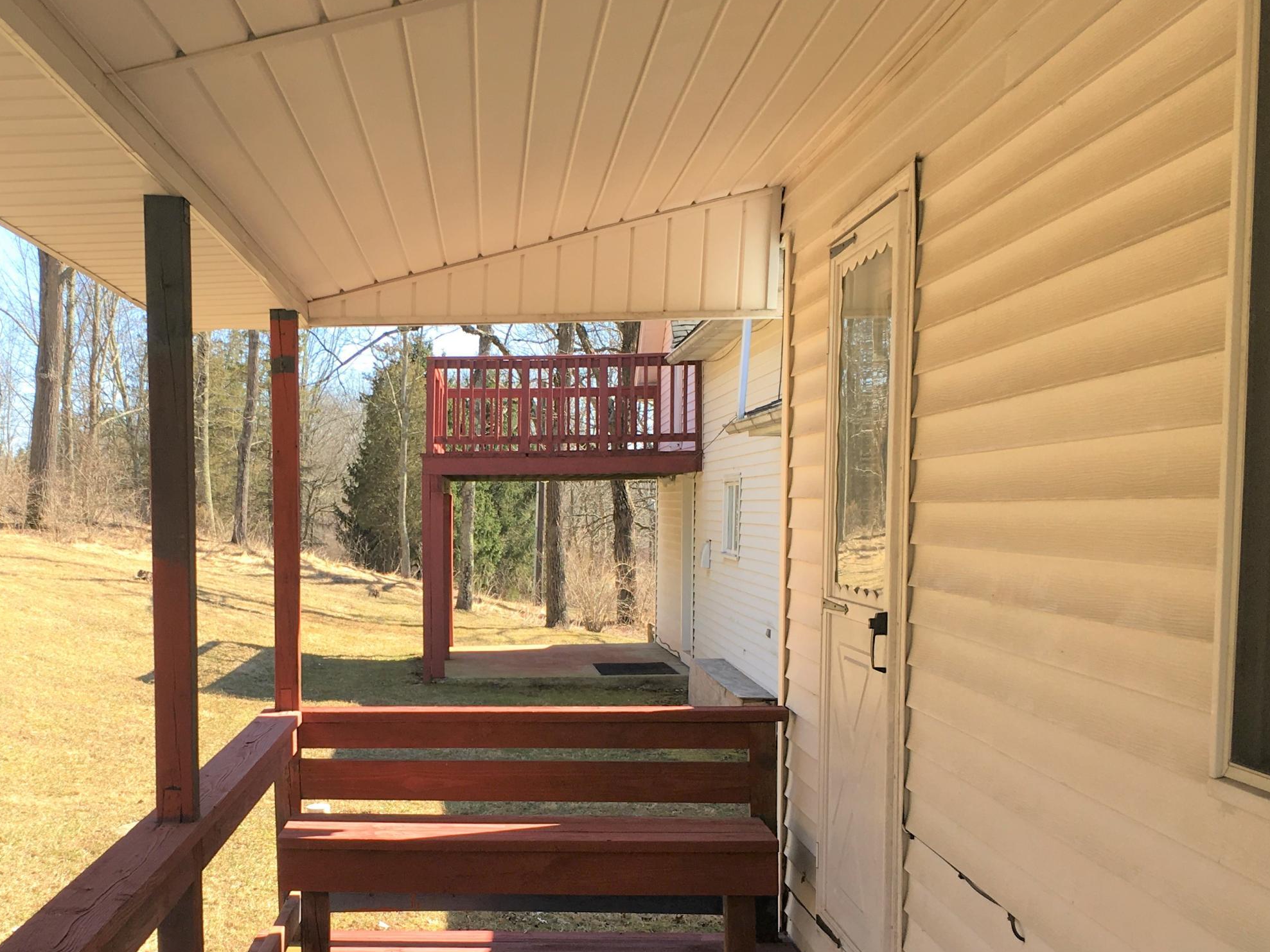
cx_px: 414
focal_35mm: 44
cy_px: 653
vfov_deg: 32.5
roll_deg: +0.0
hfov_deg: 42.3
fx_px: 1614
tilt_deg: -6.1
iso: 25
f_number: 2.2
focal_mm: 4.15
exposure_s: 1/398
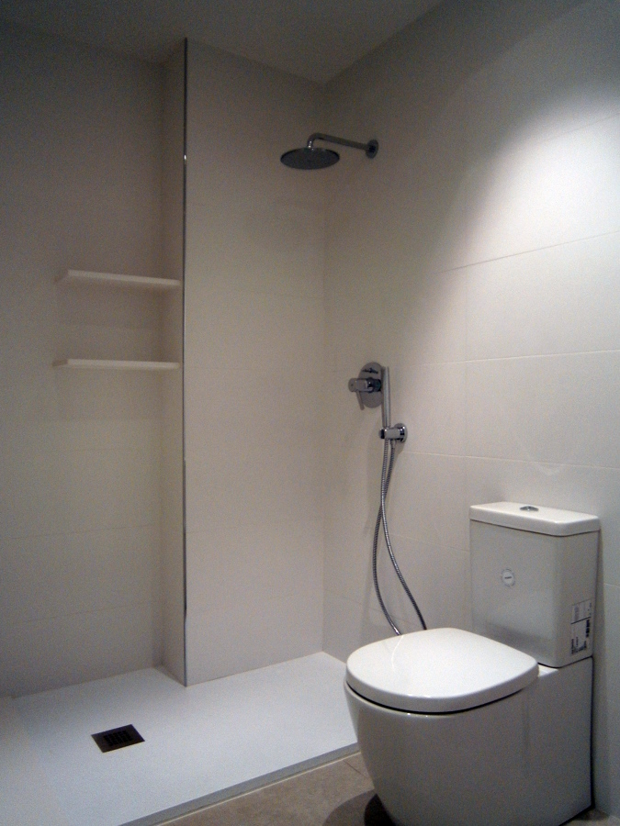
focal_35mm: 26
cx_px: 310
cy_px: 413
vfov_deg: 67.3
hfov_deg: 53.1
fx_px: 621
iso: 125
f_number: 2.8
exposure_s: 1/30
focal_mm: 4.7
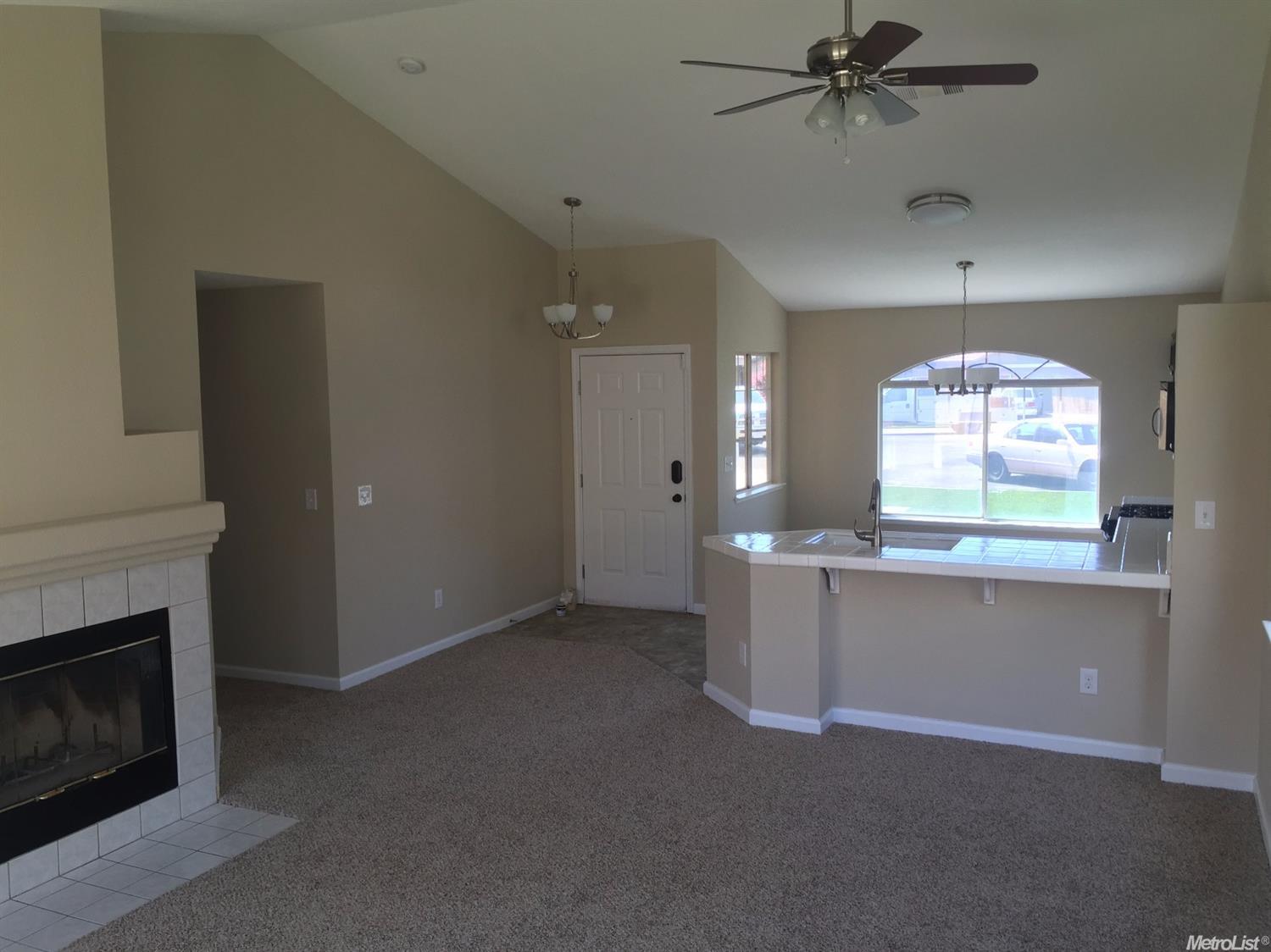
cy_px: 476
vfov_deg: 48.2
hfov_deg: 61.7
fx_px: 1064
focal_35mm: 29
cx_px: 636
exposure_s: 1/60
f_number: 2.2
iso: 32
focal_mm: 4.15
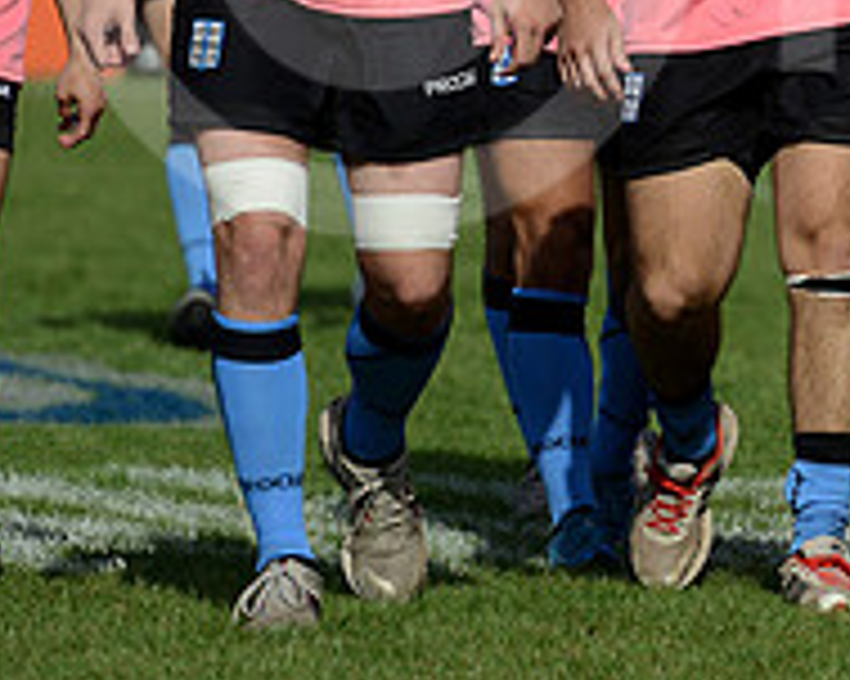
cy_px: -83
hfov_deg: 2.5
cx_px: 1142
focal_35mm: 778
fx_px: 19562
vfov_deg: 2.0
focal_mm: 270
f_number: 4
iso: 400
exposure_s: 1/2500
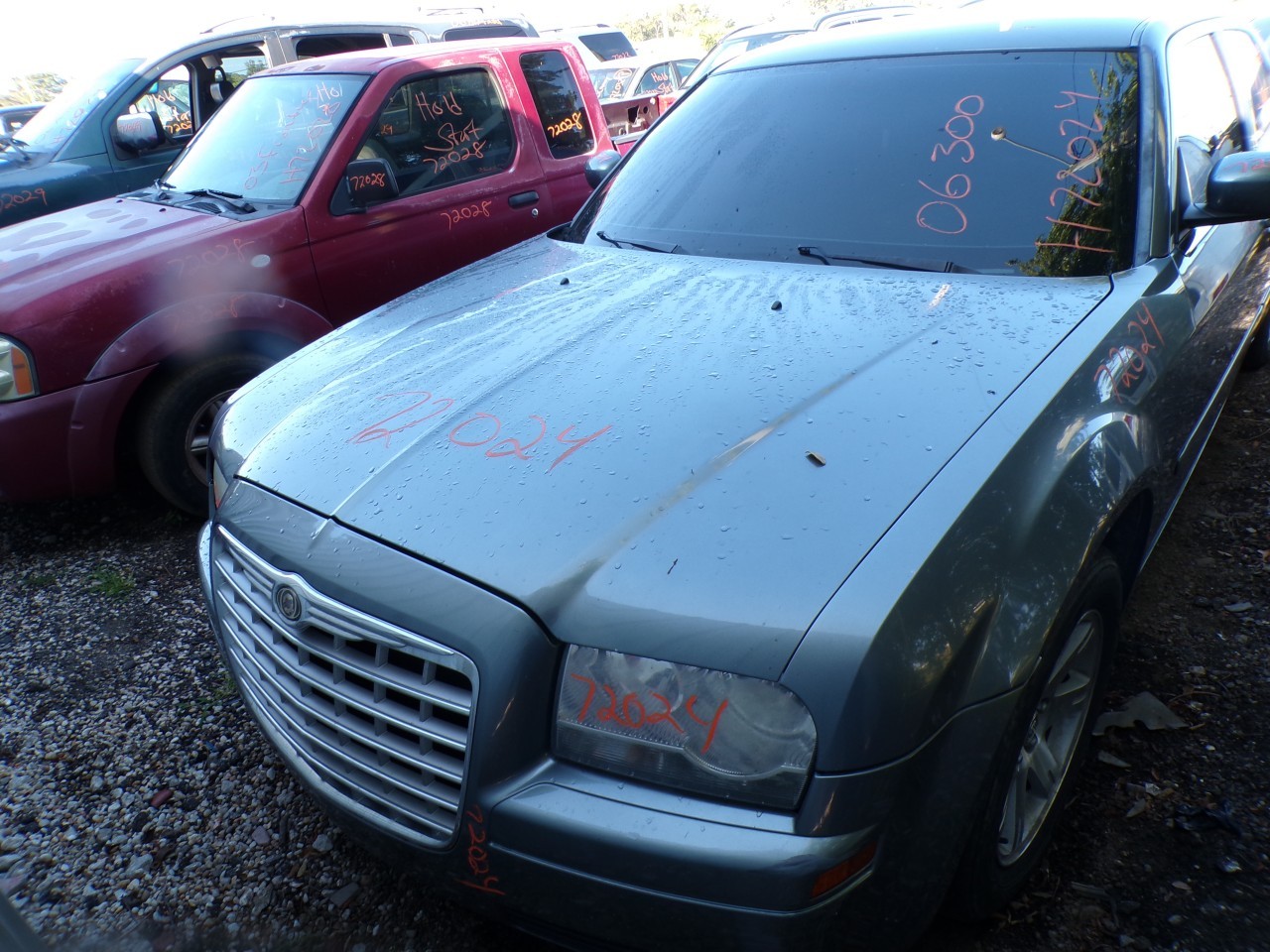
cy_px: 476
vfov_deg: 56.8
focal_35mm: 24
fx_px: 881
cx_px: 635
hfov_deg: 71.6
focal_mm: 4.3
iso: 100
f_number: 4.4
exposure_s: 1/58
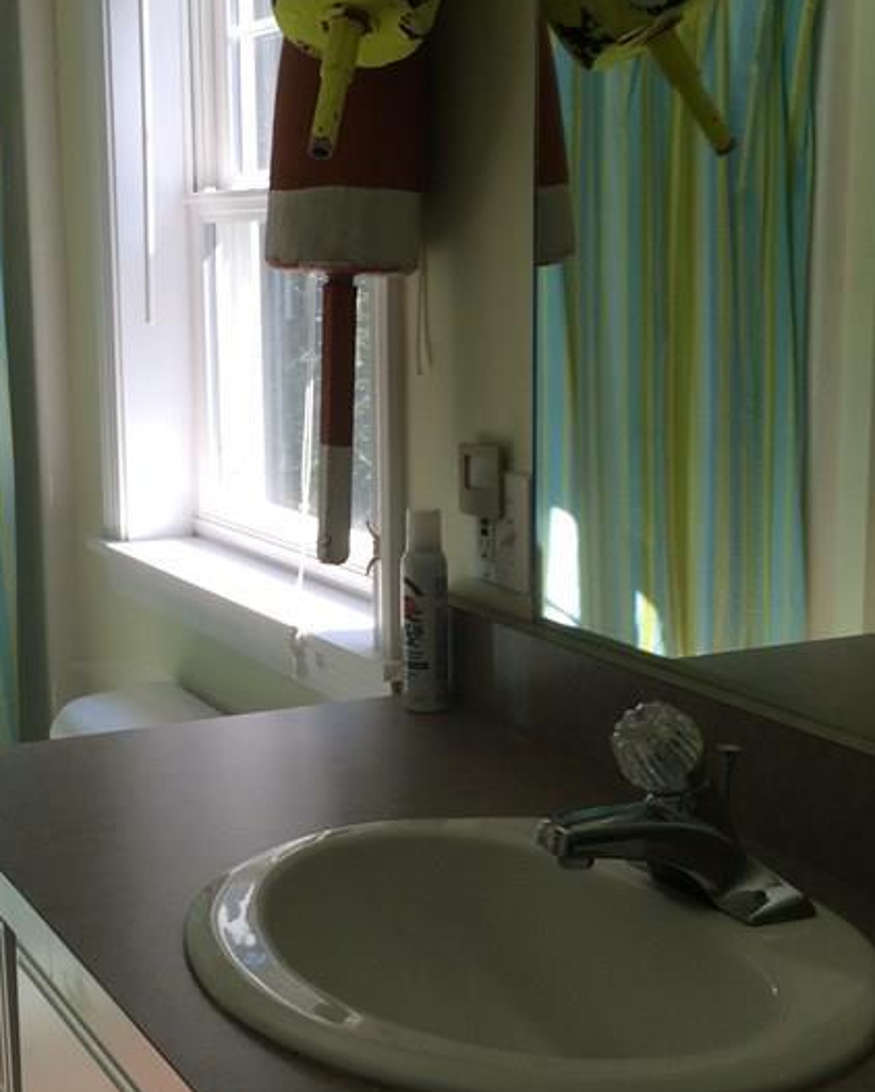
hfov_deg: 27.4
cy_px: 591
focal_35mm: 55
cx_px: 282
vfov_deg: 34.1
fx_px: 1779
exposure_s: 1/120
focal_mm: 4.15
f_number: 2.2
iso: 32
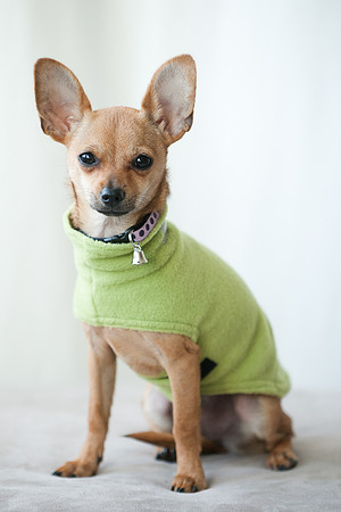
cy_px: 256
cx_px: 170
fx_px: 1989
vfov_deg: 14.7
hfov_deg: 9.8
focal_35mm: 140
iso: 640
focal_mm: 140
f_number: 2.8
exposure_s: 1/200
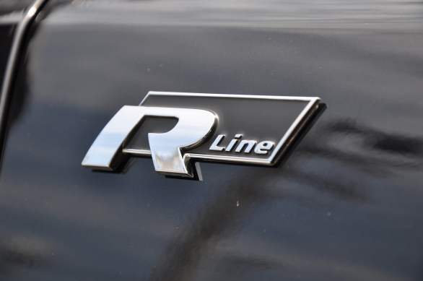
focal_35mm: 158
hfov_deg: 13.1
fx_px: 1848
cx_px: 212
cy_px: 140
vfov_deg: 8.7
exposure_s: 1/250
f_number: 8
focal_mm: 105
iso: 200
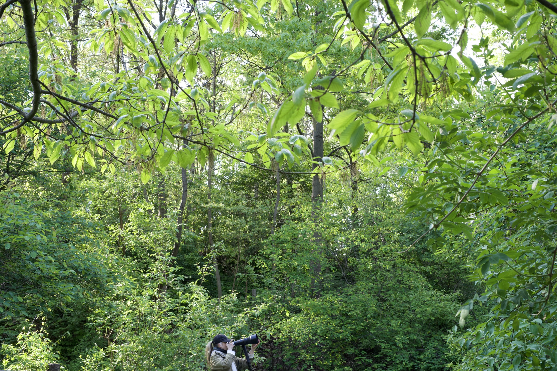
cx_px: 278
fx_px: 774
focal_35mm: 50
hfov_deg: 39.6
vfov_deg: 27.0
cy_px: 186
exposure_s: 1/50
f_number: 10
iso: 500
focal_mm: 50
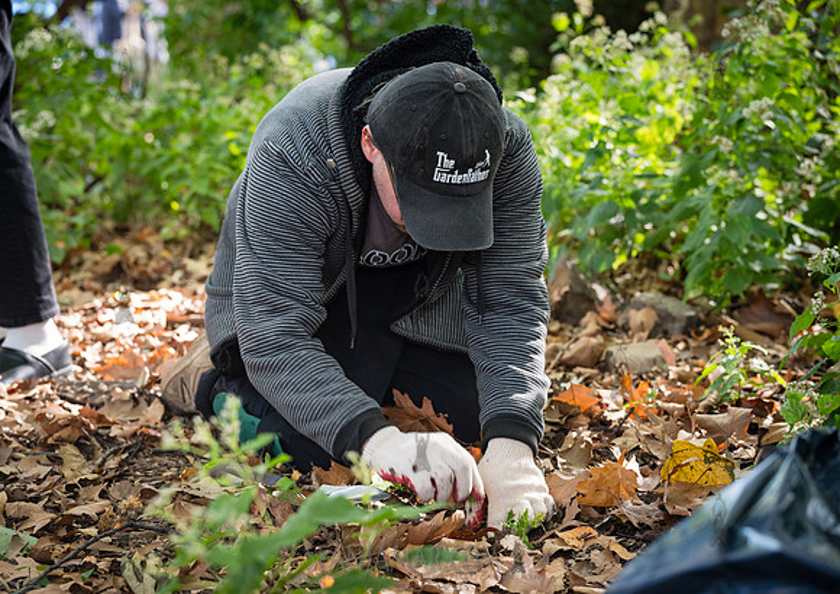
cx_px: 395
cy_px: 297
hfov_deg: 29.3
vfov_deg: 20.9
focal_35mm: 68
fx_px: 1607
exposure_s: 1/60
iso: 500
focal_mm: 65
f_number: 4
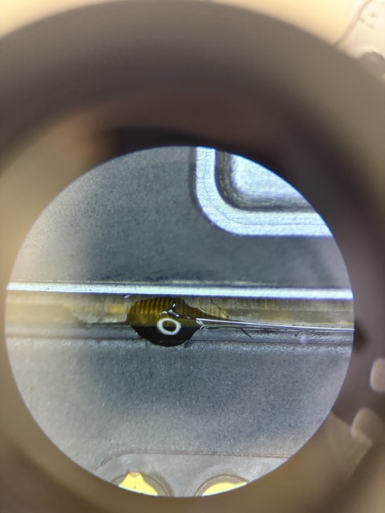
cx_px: 192
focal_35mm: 26
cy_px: 256
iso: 320
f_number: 1.6
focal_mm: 5.96
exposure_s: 1/60
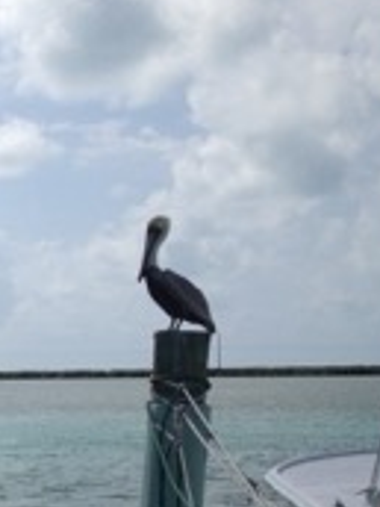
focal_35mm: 106
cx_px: -324
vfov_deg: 18.2
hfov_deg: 12.6
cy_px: 486
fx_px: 1551
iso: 64
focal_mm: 4.28
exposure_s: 1/3690
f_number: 2.4
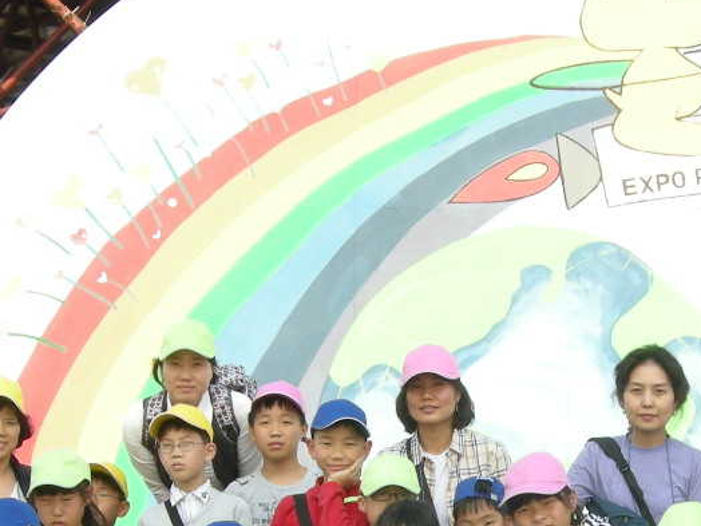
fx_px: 2228
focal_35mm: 110
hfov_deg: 17.7
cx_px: 557
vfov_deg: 13.1
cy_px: 645
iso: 64
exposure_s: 1/120
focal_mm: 7.5
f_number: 5.4
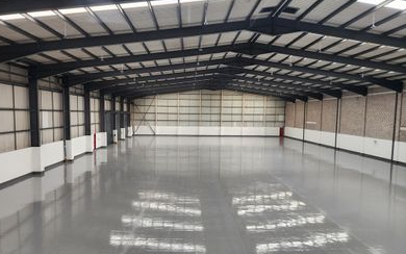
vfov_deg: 49.3
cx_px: 200
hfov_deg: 72.5
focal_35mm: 25
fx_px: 277
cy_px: 135
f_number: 1.8
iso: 80
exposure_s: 1/120
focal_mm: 6.4
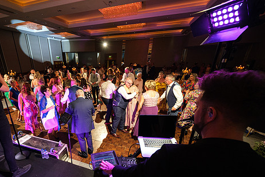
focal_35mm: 17
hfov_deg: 91.1
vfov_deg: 69.3
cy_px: 111
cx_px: 97
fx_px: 125
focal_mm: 8
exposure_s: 1/160
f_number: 2.8
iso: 1600
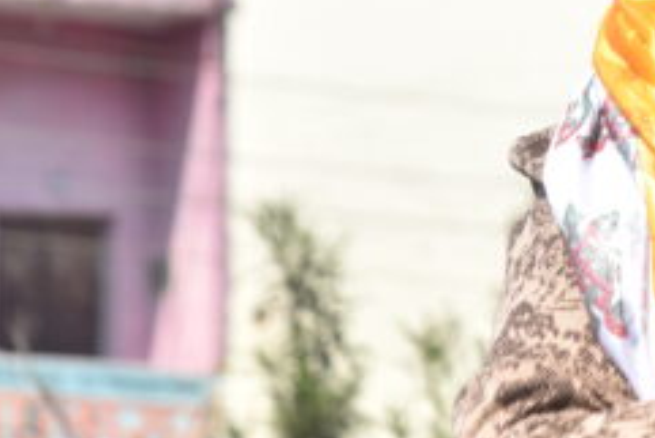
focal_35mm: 293
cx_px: 864
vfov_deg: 4.7
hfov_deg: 7.0
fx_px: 5334
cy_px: 30
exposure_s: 1/400
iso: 200
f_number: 7.1
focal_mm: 92
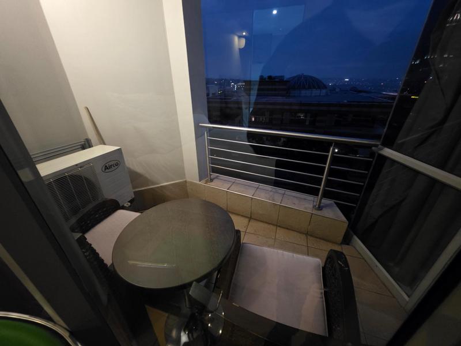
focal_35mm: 13
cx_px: 230
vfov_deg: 89.9
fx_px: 173
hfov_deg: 106.2
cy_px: 173
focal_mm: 2.2
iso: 1000
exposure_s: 1/25
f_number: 1.9
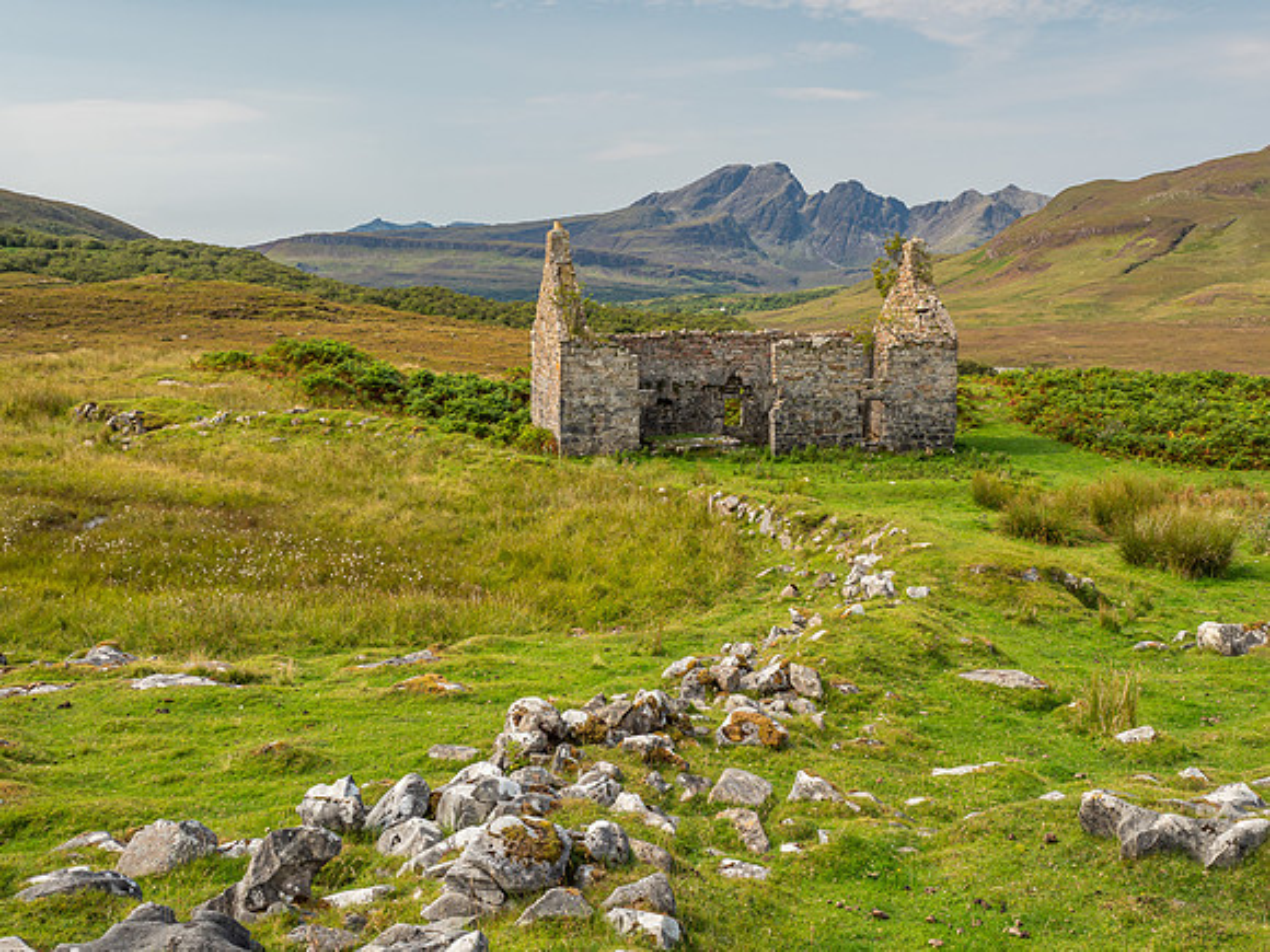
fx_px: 1348
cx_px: 686
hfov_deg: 50.4
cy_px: 439
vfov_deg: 38.9
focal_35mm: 37
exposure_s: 1/50
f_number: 7.1
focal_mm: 17
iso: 64
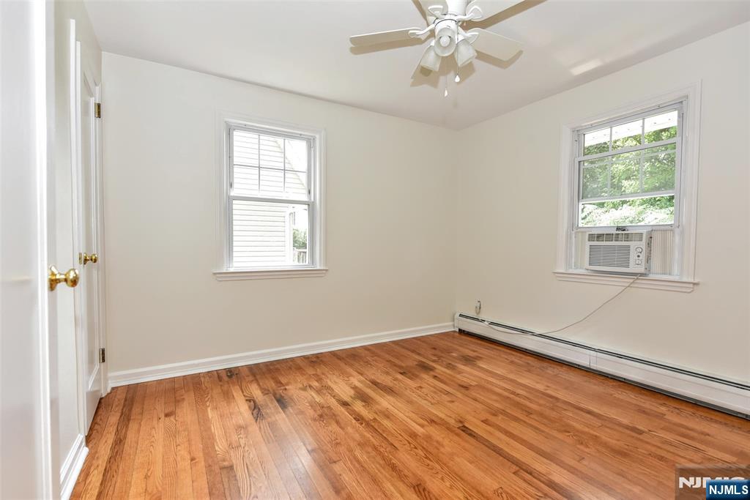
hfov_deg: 96.7
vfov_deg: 73.8
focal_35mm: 16
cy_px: 250
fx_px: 333
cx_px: 375
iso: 640
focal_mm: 16
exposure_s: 1/125
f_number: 5.6
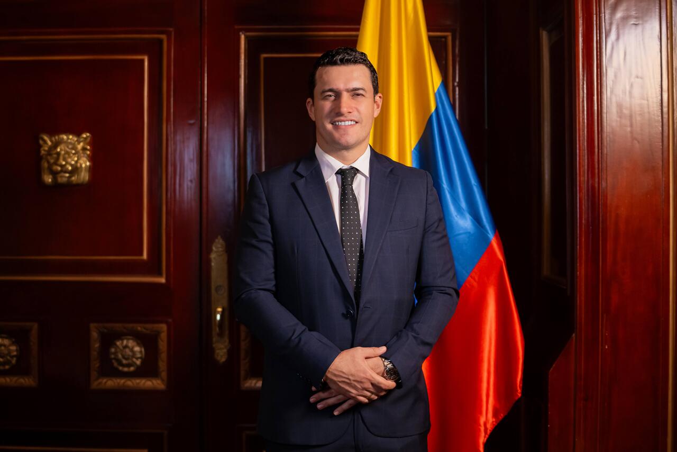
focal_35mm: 73
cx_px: 338
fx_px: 1368
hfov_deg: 27.8
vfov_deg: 18.7
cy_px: 217
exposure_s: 1/250
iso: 2500
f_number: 3.5
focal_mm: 70
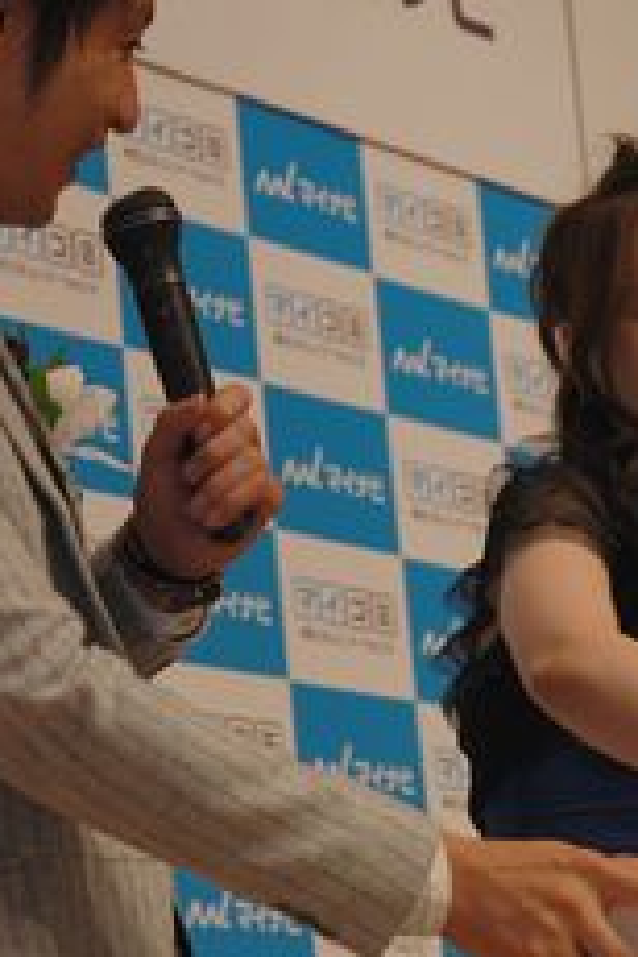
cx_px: 360
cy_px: 354
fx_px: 4279
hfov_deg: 8.5
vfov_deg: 12.8
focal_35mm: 161
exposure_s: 1/60
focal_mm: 55
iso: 200
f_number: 5
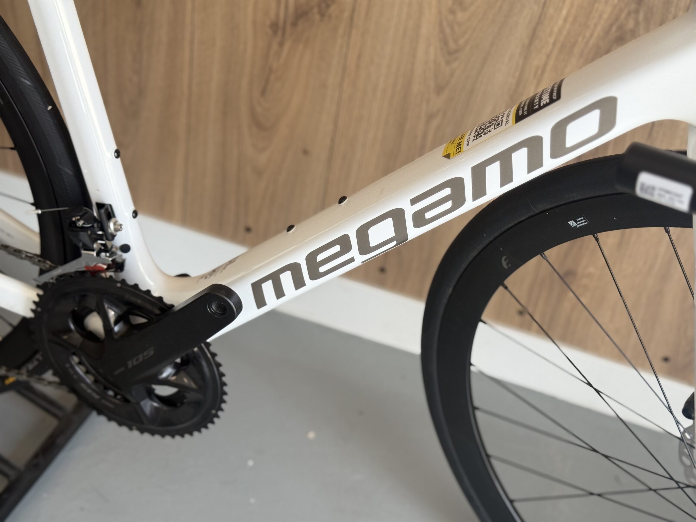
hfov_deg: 39.7
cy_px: 261
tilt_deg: -38.7
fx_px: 965
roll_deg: -10.6
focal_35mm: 48
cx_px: 348
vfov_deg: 30.3
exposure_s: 1/311
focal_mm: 6.76
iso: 64
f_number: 1.78
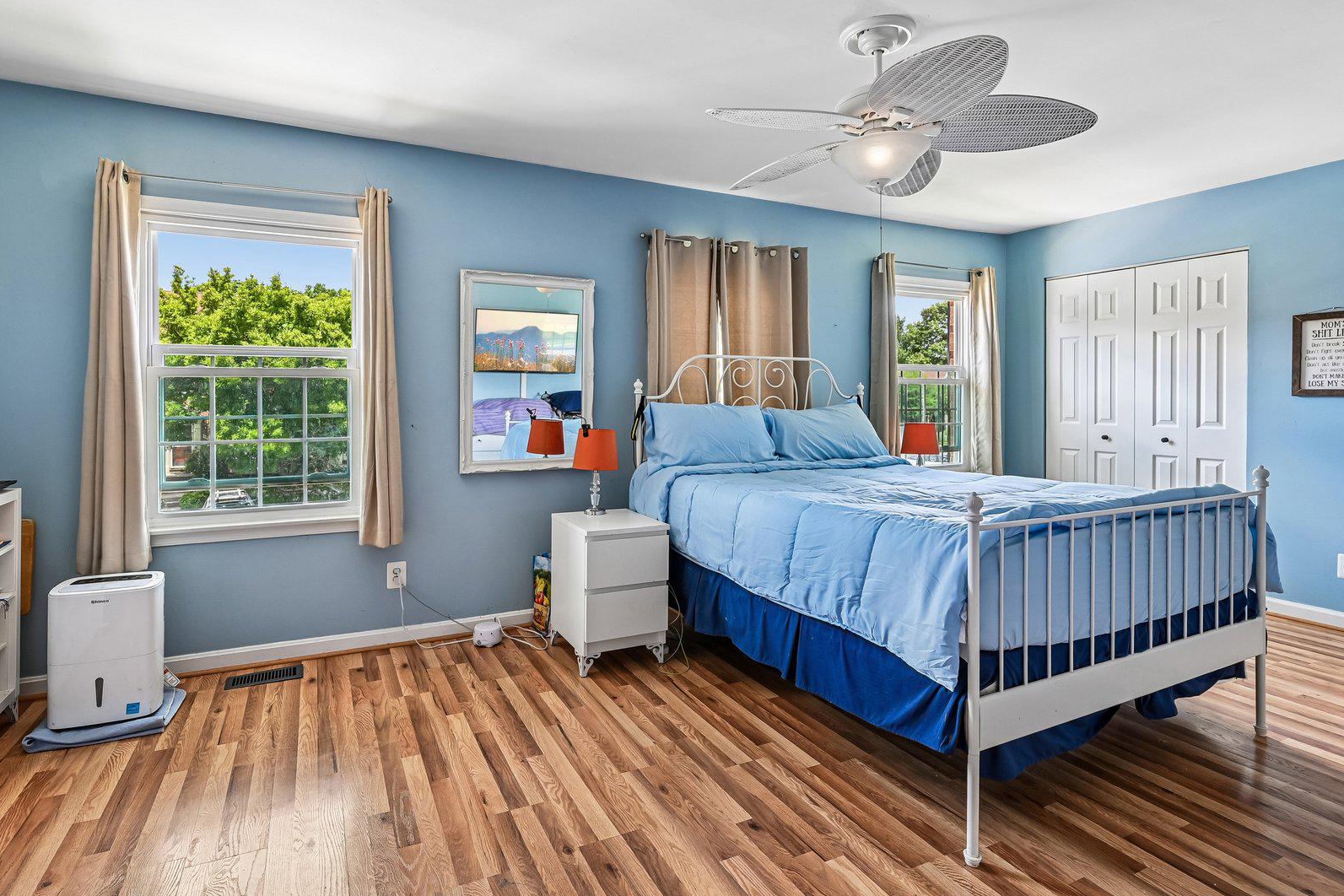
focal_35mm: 18
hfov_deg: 89.9
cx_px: 637
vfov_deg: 67.1
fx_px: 672
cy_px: 393
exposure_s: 1/15
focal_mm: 14
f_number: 8
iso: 400
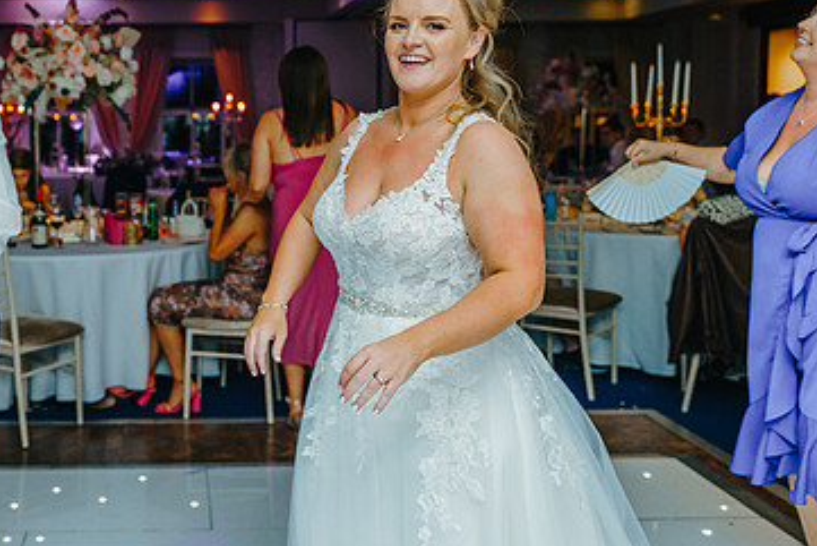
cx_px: 197
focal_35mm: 45
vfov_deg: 29.8
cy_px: 205
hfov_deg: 42.2
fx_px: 1022
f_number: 2.8
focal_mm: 28
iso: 1600
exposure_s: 1/200
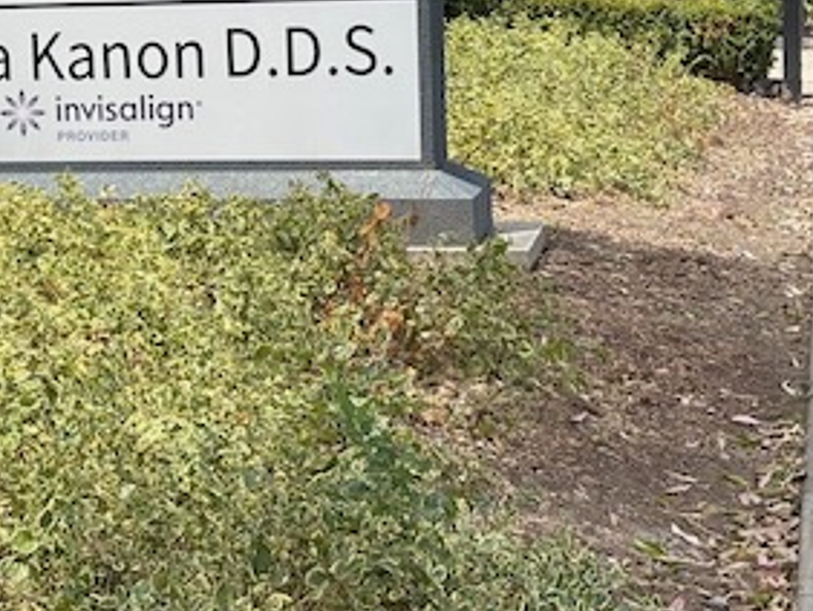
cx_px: -3
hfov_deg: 16.3
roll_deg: +2.3
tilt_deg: -3.3
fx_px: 2774
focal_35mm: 118
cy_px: 43
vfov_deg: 12.5
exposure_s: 1/951
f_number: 1.6
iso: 32
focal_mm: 5.96
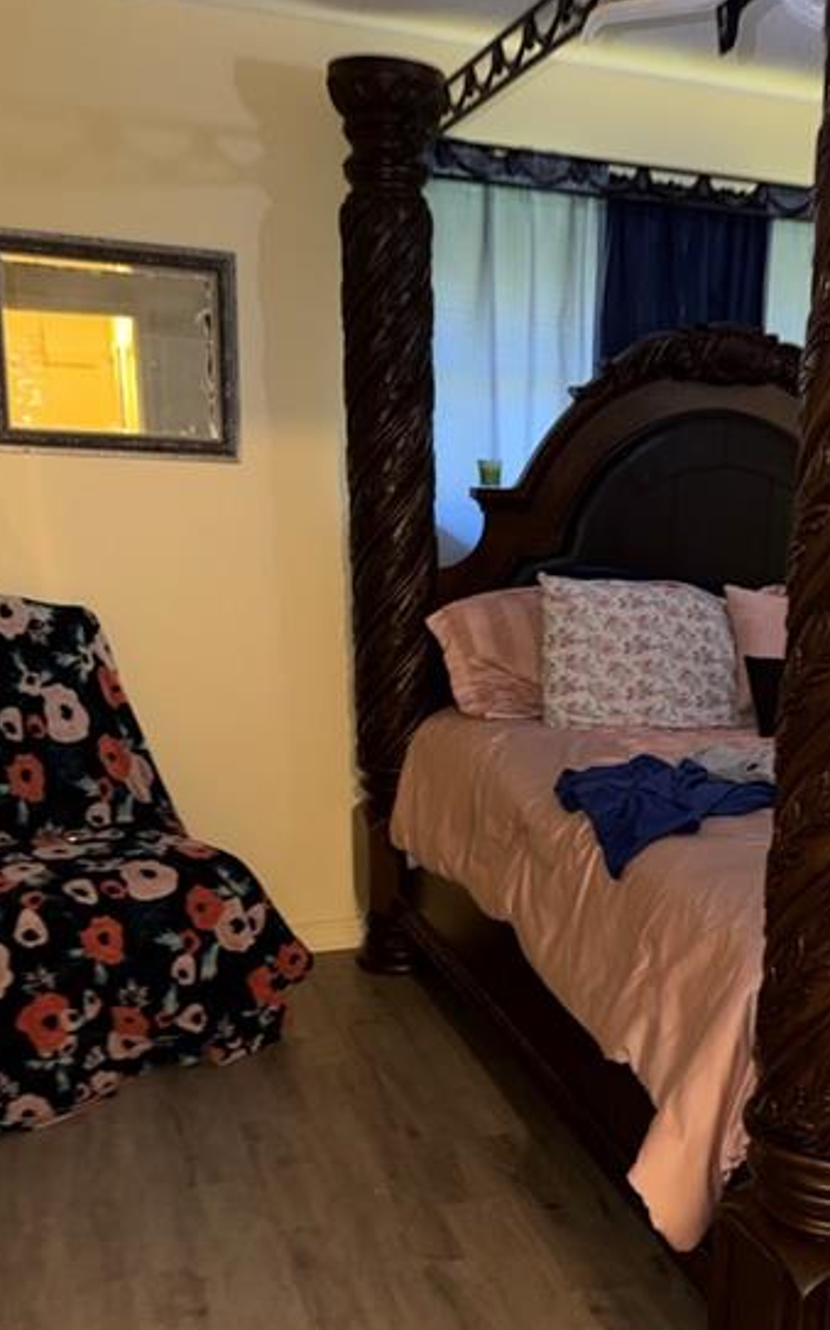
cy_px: 889
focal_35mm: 36
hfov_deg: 34.6
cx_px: 610
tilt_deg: -16.8
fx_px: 1304
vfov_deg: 53.0
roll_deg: -2.3
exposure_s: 1/4
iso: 125
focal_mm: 6.76
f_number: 1.78
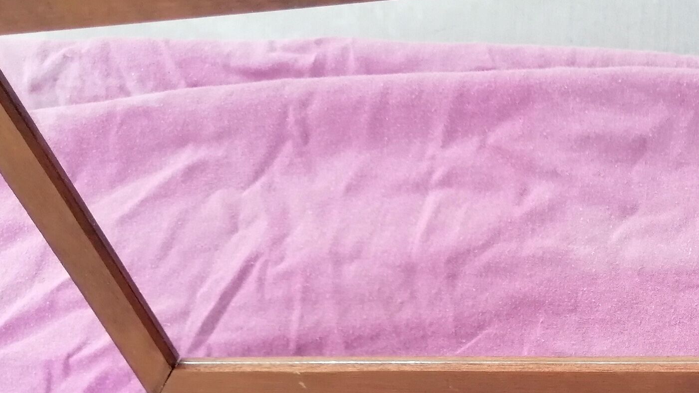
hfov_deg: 30.1
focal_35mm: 66
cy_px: 512
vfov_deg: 17.2
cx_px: 663
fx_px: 1223
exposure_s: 1/600
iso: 160
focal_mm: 3.96
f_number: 1.8
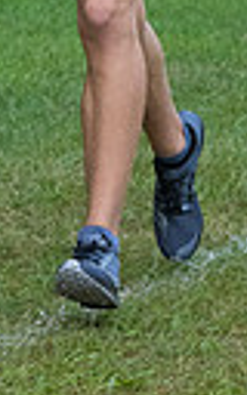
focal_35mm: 536
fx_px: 5773
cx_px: 94
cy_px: -111
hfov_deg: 2.5
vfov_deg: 3.9
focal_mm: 100
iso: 3200
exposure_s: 1/1600
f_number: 5
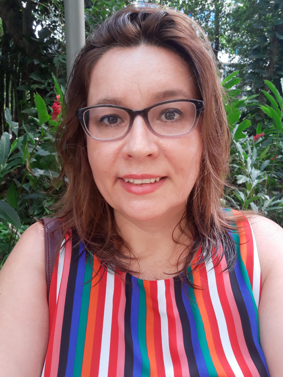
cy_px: 188
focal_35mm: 28
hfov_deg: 49.7
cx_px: 142
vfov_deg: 63.4
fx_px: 305
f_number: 1.9
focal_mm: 3.34
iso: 40
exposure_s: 1/60
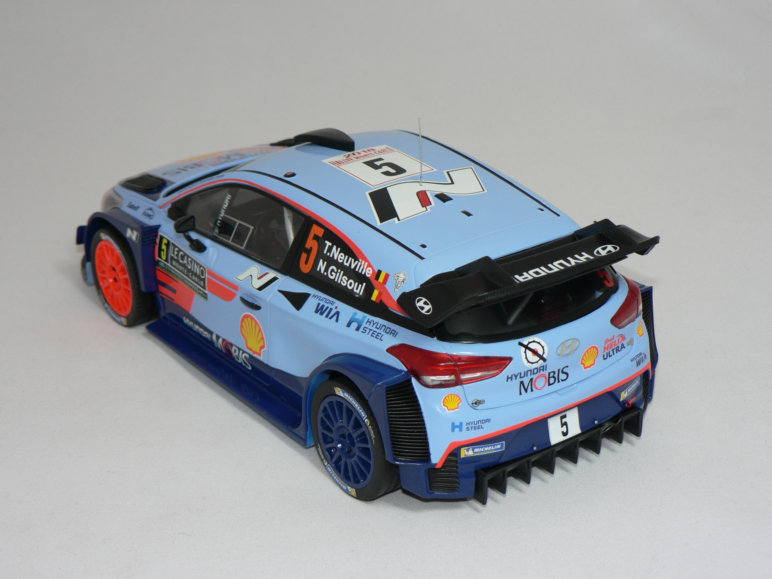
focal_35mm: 67
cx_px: 386
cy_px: 290
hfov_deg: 29.0
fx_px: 1494
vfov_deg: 21.9
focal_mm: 11.2
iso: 80
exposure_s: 1/60
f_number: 3.2
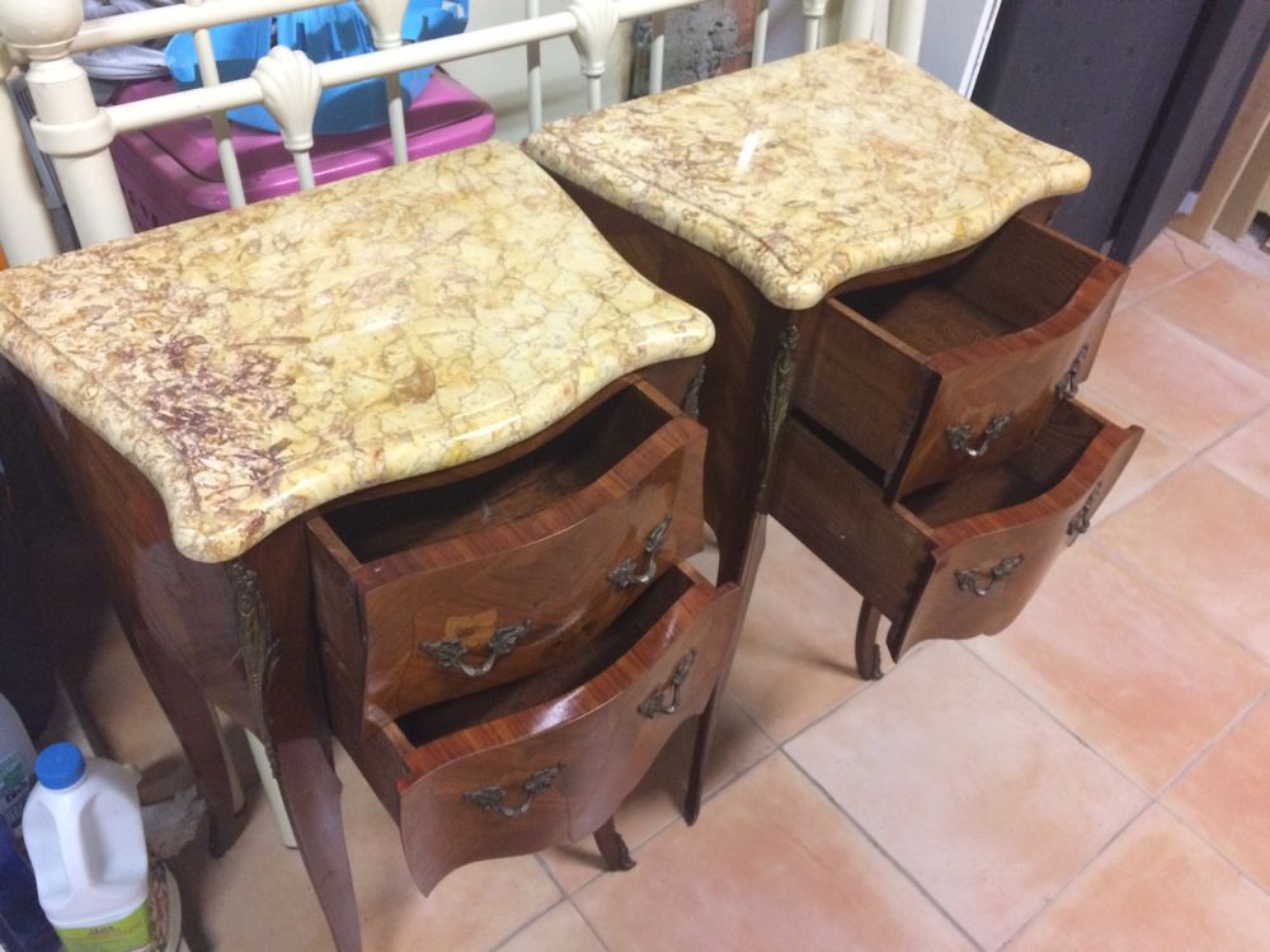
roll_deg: -5.1
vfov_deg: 48.2
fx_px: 1064
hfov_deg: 61.7
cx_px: 635
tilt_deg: -42.5
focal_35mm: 29
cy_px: 476
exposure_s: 1/20
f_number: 2.2
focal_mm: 4.15
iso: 320
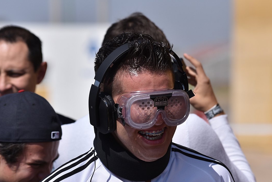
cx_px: 196
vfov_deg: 4.1
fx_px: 2517
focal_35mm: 333
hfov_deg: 6.2
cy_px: 136
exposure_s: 1/2500
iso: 250
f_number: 6.3
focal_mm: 220
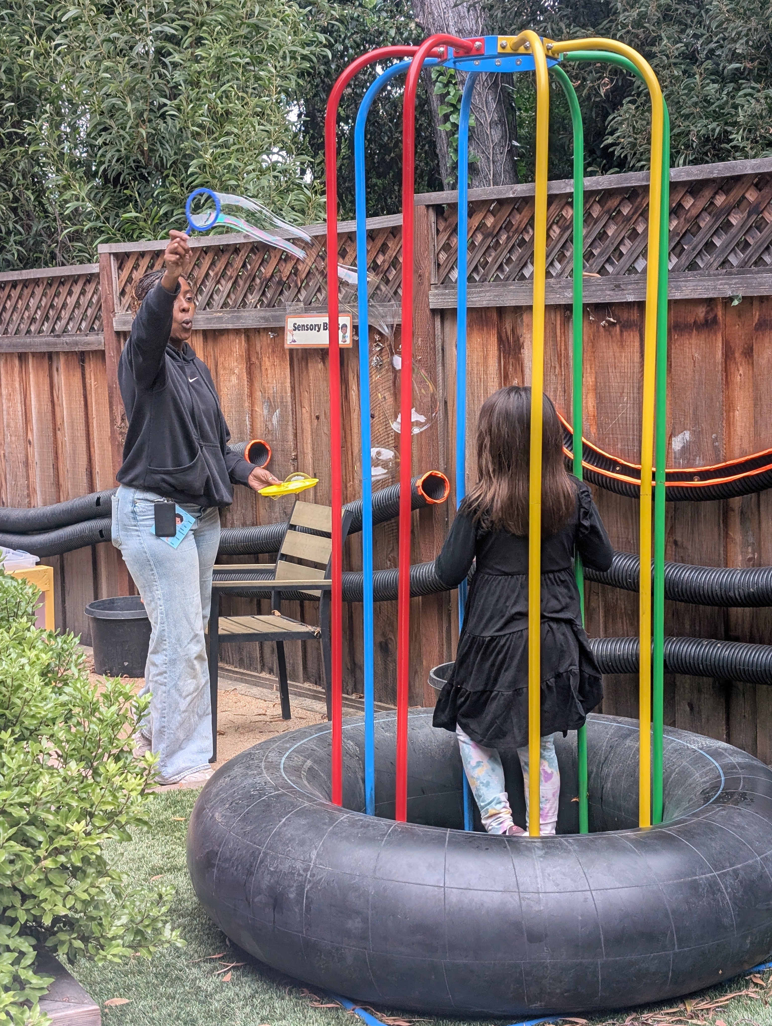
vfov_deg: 38.9
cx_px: 386
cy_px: 513
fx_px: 1453
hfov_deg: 29.7
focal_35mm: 49
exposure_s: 1/256
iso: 45
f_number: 1.68
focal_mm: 6.9
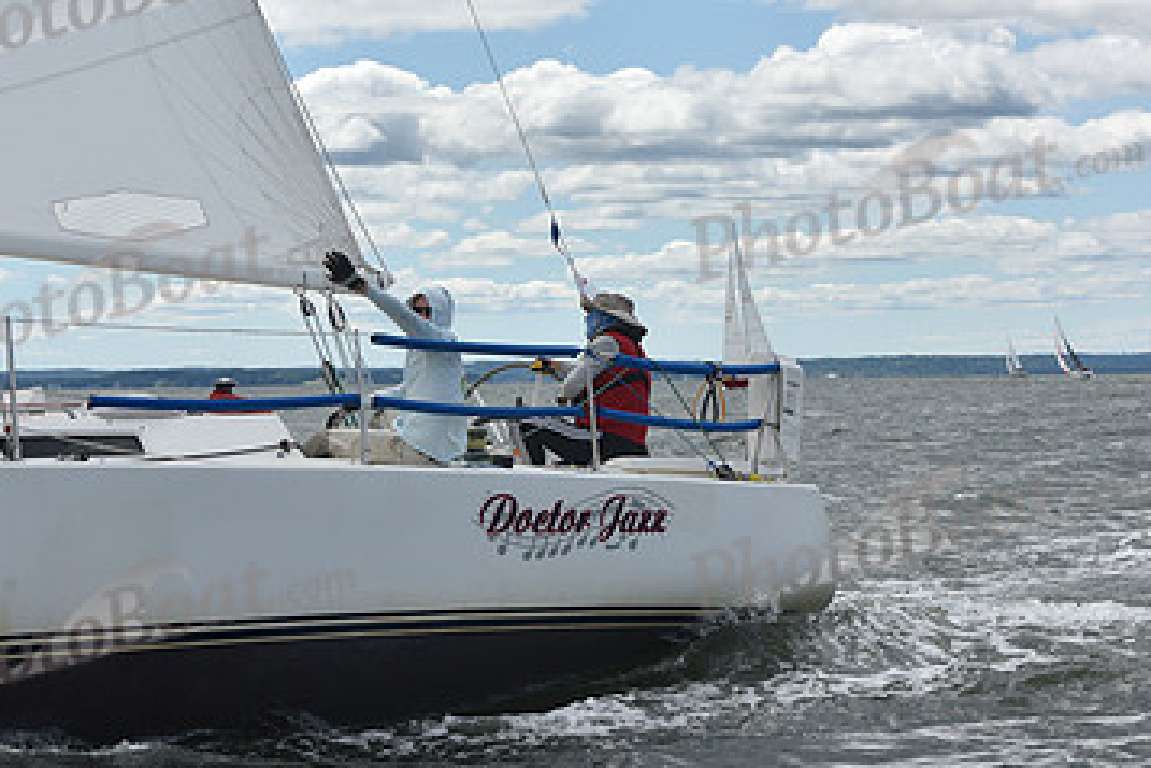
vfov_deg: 11.2
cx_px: 526
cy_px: 411
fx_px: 3900
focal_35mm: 122
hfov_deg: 16.8
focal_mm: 75
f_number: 10
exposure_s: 1/800
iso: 250
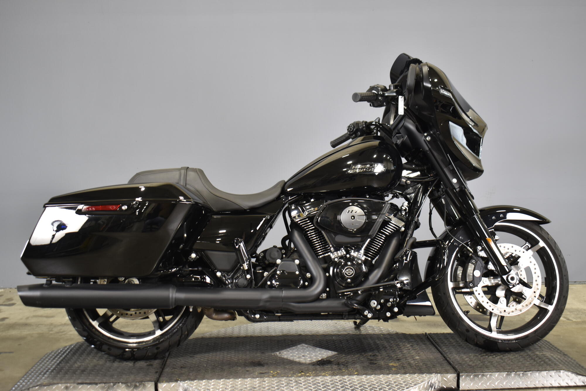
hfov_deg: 45.0
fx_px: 708
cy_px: 196
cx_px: 293
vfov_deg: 30.8
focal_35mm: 44
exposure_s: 1/13
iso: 400
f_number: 4.2
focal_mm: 29
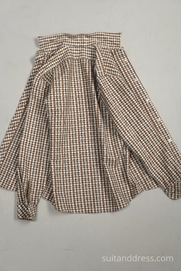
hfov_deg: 28.1
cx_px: 90
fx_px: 362
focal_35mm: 48
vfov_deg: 41.1
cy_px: 136
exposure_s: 1/40
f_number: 10
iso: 400
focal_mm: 32
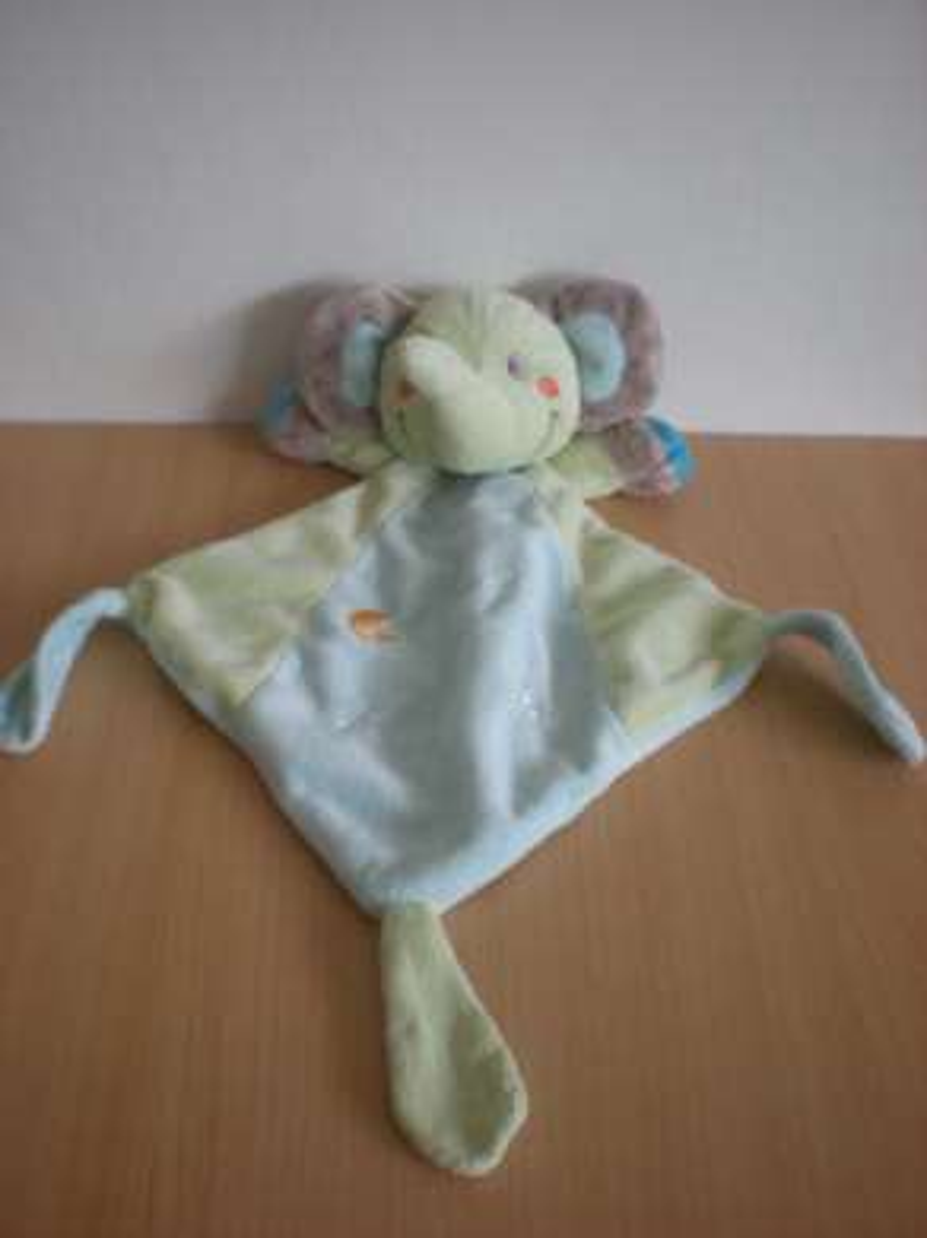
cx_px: 464
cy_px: 619
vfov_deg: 49.0
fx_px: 1358
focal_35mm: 38
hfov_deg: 37.7
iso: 195
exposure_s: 1/60.6
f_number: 3.1
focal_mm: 6.3
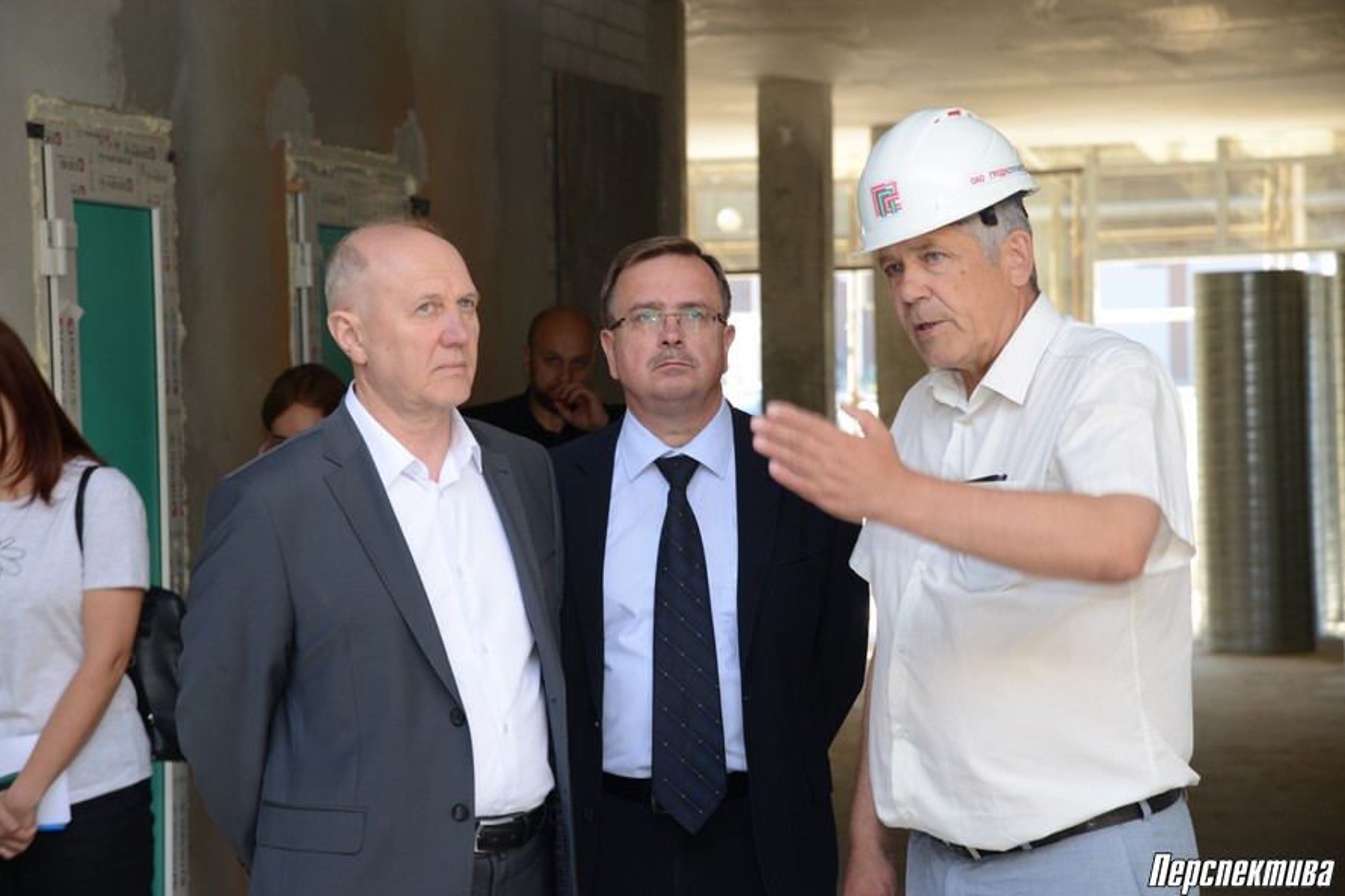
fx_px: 3960
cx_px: 669
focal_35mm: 106
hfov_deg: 19.3
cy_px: 445
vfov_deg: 12.9
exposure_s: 1/60
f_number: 7.1
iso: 640
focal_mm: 105
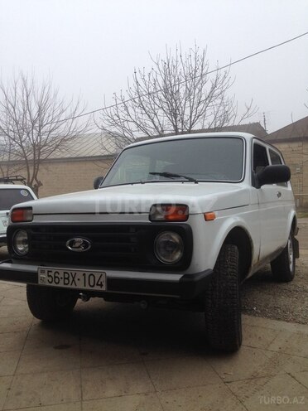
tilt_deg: -3.4
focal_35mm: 33
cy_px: 206
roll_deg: +0.0
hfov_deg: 42.9
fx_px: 391
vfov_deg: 55.4
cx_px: 154
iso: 64
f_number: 2.4
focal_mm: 4.12
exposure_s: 1/120
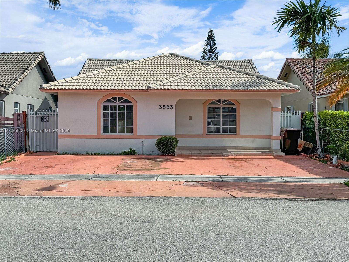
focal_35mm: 48
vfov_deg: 30.3
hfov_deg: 39.7
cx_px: 174
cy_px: 131
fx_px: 484
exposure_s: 1/5400
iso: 64
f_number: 1.8
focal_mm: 6.76
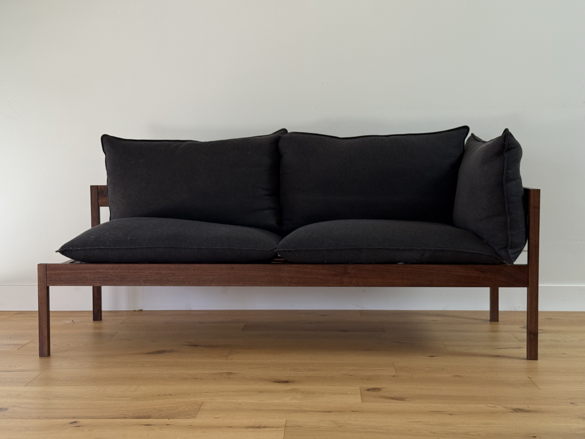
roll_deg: +0.1
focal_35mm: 48
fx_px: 811
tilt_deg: -4.5
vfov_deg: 30.3
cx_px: 292
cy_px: 220
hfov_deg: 39.7
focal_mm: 6.76
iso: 64
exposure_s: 1/121
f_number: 1.78
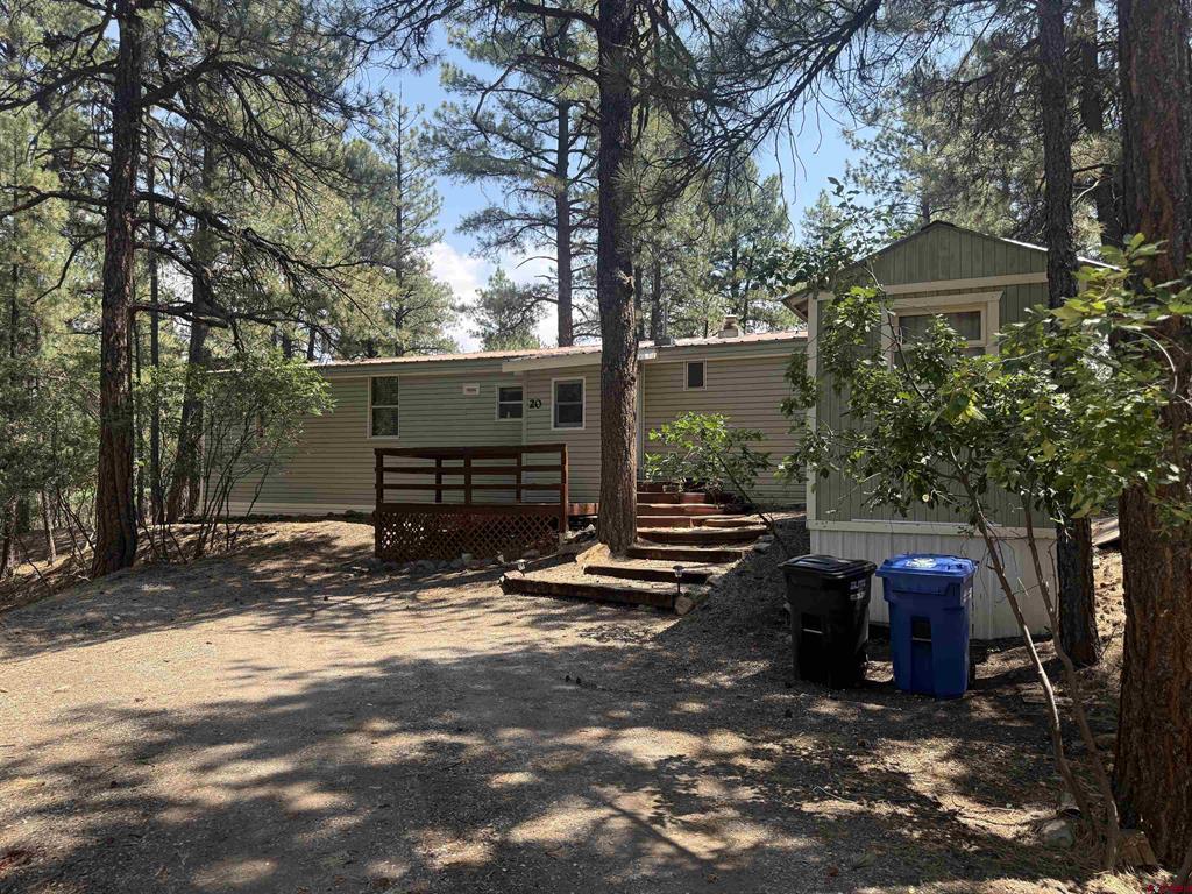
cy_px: 447
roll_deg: -0.9
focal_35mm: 24
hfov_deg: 71.6
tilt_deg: +2.5
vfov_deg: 56.8
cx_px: 596
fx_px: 826
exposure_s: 1/1250
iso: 100
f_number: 1.78
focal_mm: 6.76
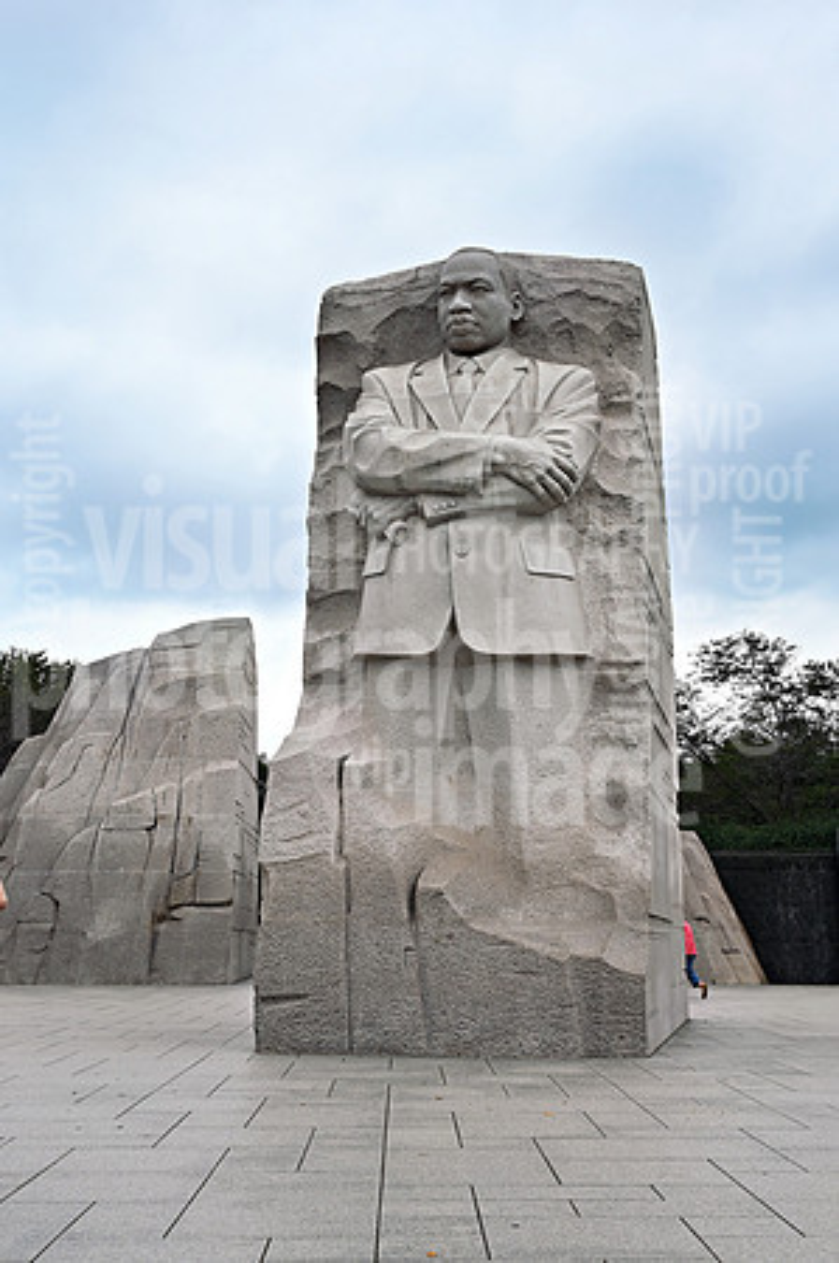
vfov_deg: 43.6
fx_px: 1577
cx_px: 420
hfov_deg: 29.8
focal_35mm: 45
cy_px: 632
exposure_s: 1/160
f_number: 6.3
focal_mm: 30
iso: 64
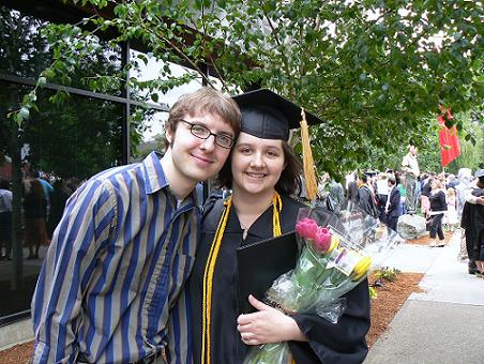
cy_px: 182
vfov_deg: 39.7
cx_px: 242
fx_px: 504
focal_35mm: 36
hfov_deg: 51.3
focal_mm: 6
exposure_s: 1/80
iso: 80
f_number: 4
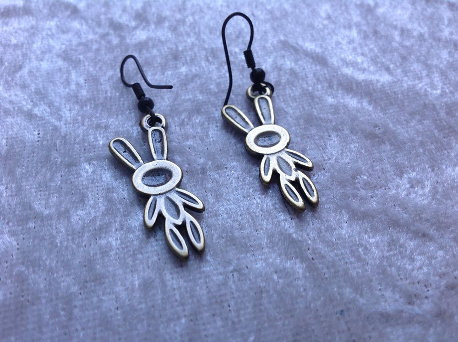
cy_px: 171
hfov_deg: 52.7
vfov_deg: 40.6
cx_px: 229
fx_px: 462
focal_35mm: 35
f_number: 2.4
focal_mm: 4.28
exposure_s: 1/60
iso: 50
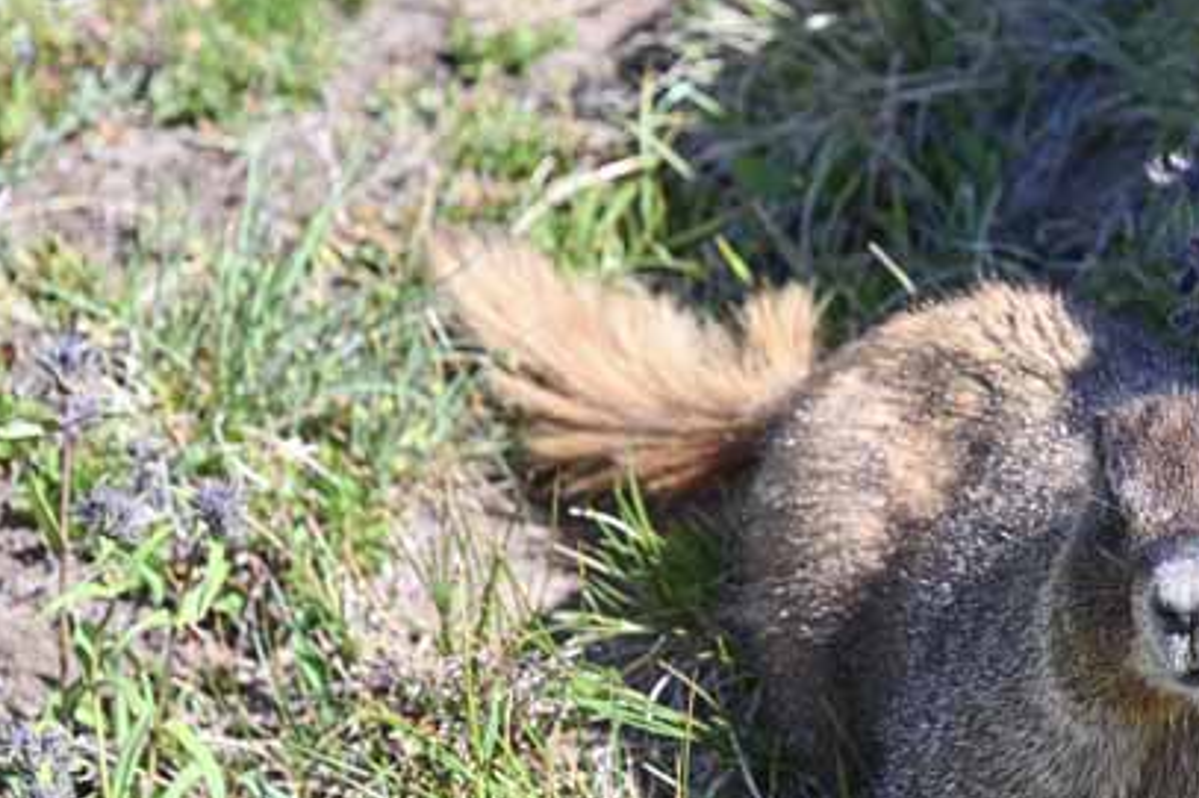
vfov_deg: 5.8
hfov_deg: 8.7
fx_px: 7857
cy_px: 708
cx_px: 1096
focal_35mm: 236
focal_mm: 120
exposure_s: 1/160
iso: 64
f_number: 6.3
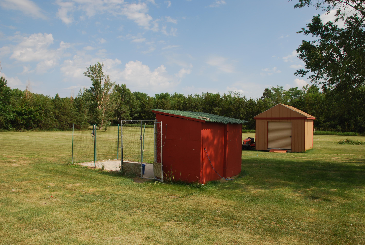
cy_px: 122
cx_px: 182
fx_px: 274
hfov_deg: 67.3
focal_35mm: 27
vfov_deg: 48.0
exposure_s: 1/200
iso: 100
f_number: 7.1
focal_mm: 18
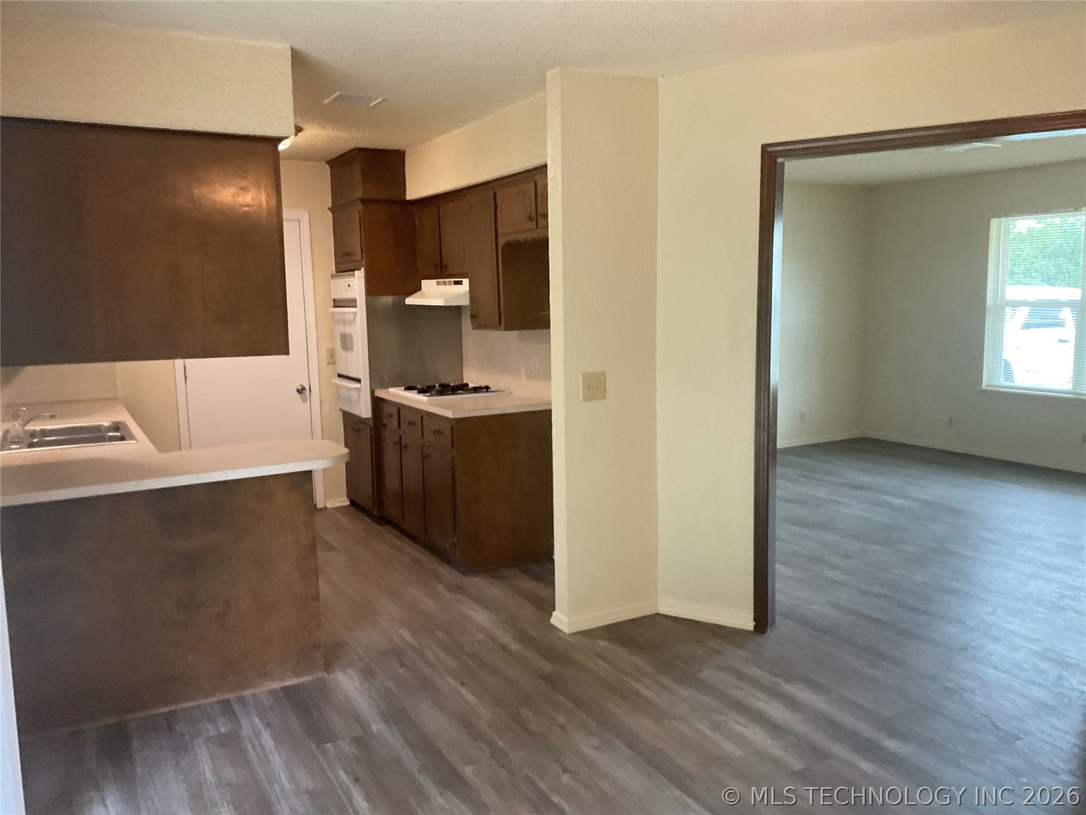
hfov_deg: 61.7
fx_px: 910
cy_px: 408
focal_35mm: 29
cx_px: 543
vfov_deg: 48.2
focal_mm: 3
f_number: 1.8
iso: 160
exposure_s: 1/60
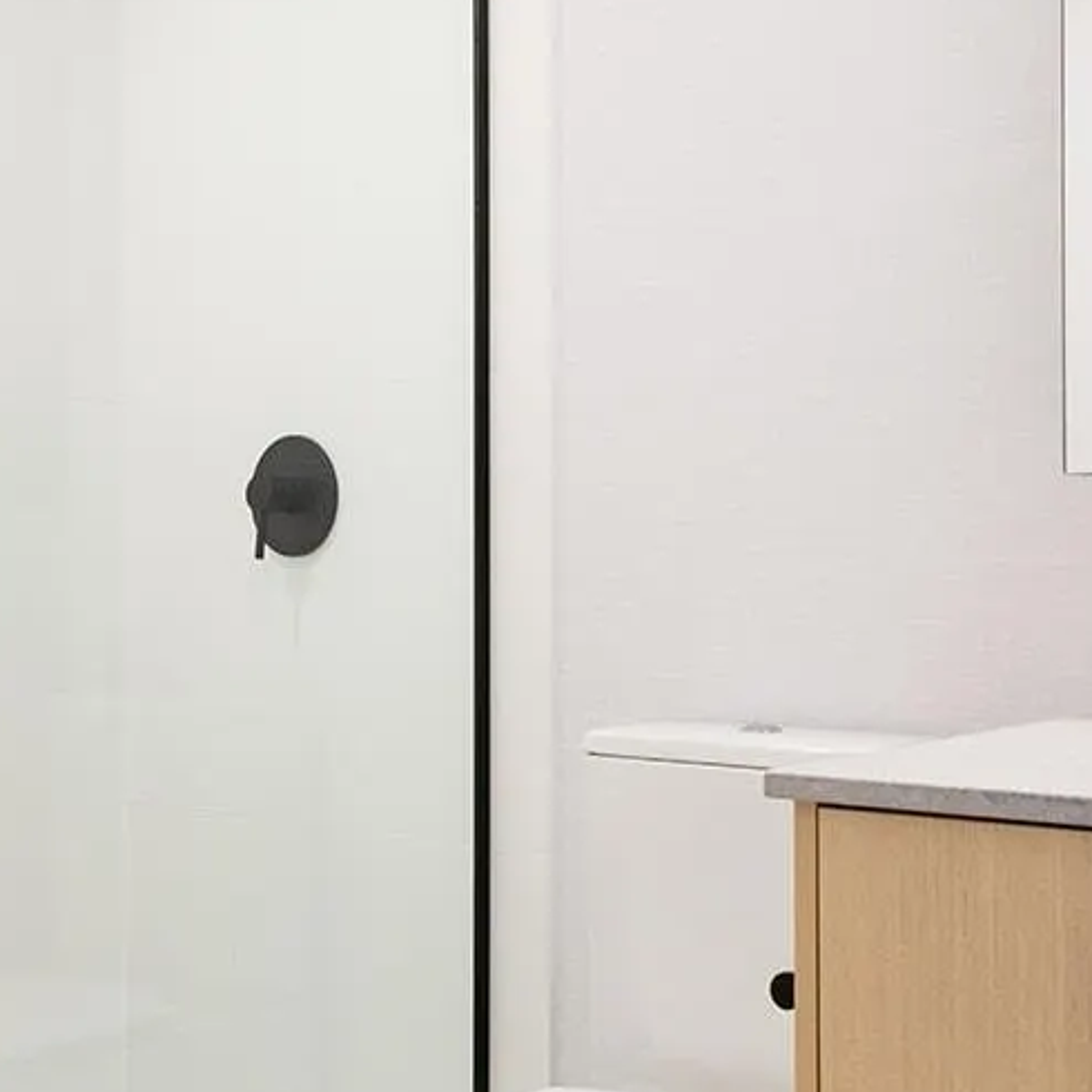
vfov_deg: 34.0
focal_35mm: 50
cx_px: 777
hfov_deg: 33.5
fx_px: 1785
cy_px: 555
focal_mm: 18
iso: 640
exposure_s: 1/4
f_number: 18
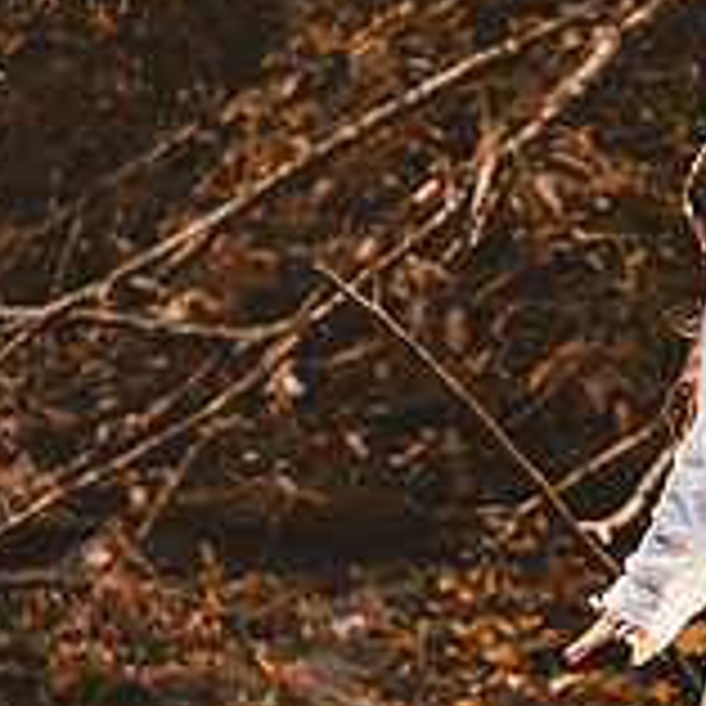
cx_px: 845
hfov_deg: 3.7
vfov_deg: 3.7
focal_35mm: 472
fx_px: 10891
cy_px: 492
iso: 1000
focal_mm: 150
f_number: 2.8
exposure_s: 1/400
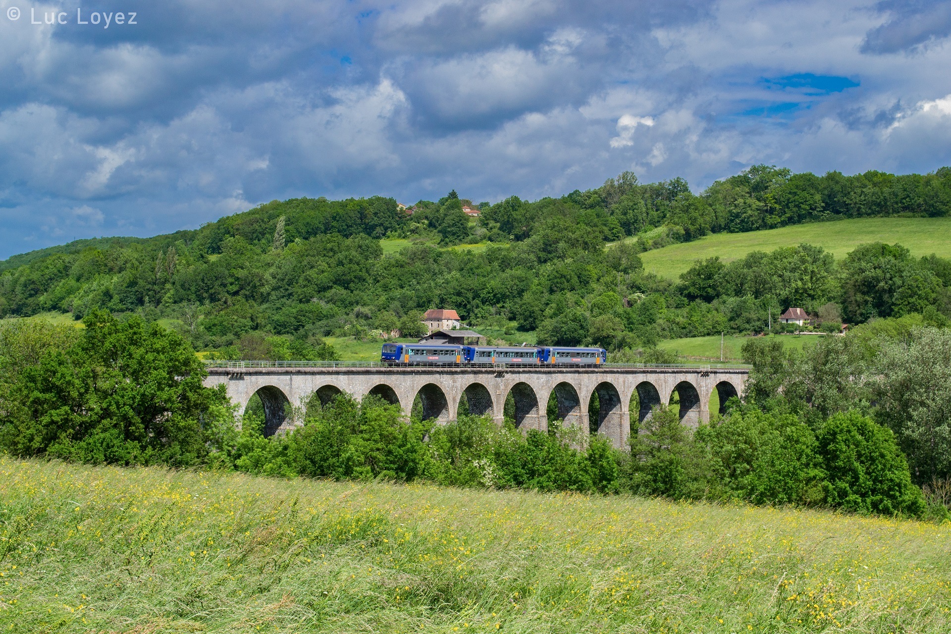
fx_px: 1585
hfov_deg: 33.4
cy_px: 317
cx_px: 476
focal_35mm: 60
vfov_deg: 22.6
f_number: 10
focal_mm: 40
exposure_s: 1/640
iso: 400
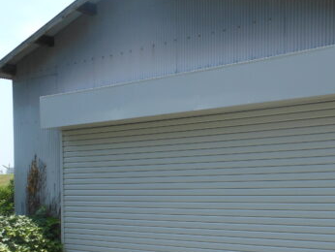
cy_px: 163
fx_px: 504
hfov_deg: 36.7
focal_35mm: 52
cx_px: 194
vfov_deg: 27.9
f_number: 3.2
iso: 80
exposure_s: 1/640
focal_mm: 4.5
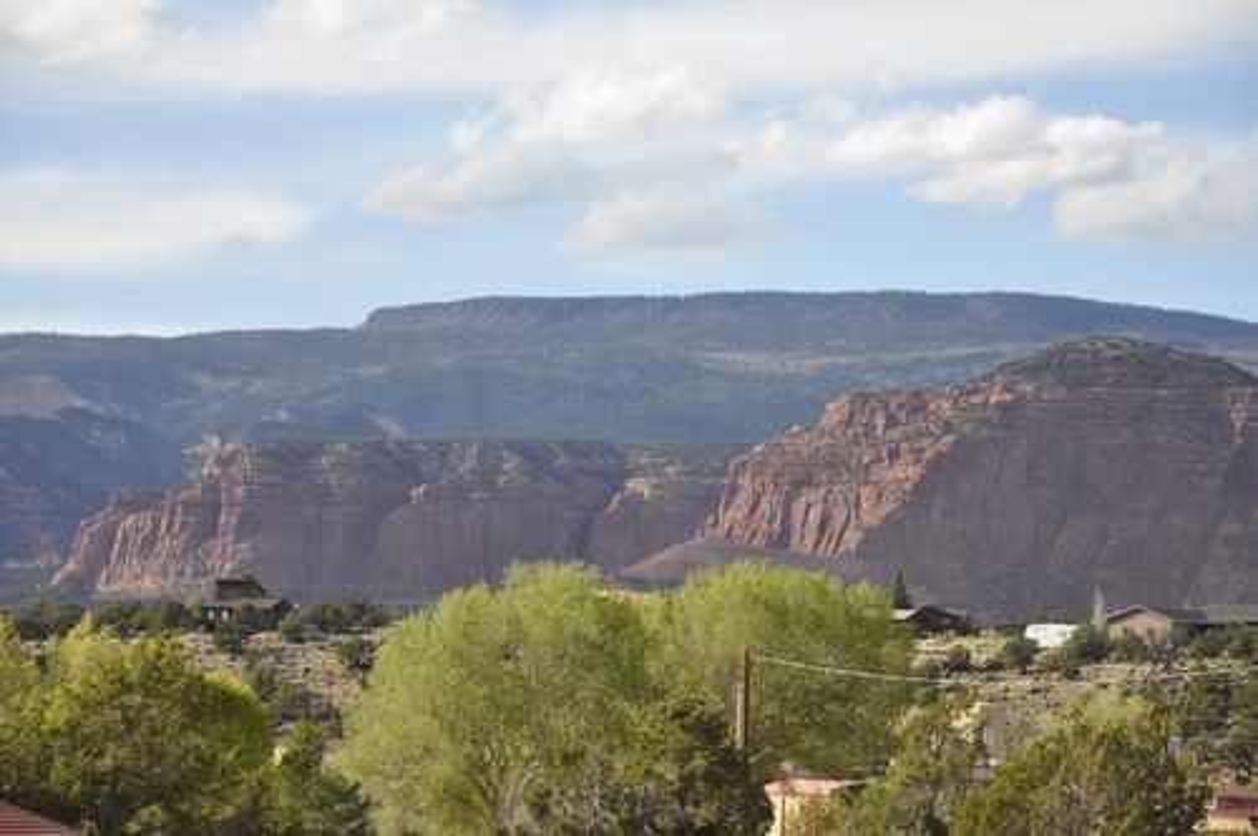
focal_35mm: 158
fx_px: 5497
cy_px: 418
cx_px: 629
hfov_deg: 13.1
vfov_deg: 8.7
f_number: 9
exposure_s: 1/320
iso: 200
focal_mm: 105
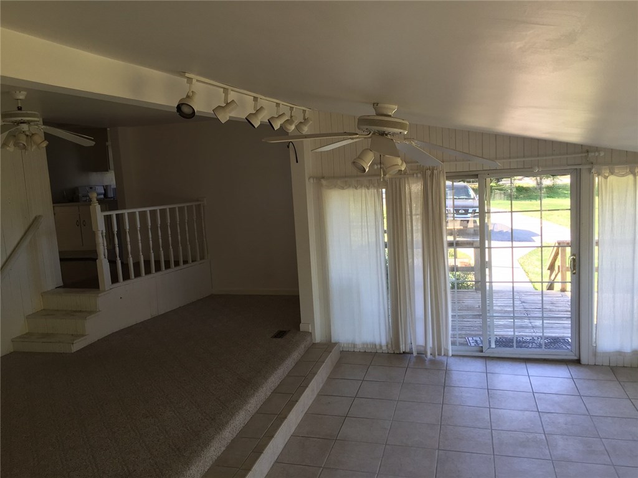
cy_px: 239
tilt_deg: -9.2
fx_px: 534
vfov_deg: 48.2
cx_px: 319
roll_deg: +3.4
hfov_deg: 61.7
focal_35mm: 29
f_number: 2.2
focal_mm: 4.15
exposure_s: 1/60
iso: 40
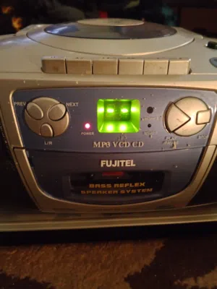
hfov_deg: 51.4
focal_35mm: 27
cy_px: 144
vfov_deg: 65.3
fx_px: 226
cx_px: 108
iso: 6963
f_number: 1.6
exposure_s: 1/14.3
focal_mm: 4.09
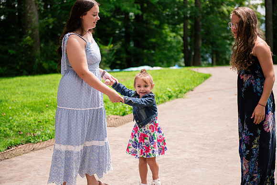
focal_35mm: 70
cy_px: 92
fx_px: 539
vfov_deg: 19.5
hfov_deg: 28.8
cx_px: 138
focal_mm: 70
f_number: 2.8
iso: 500
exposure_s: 1/4000
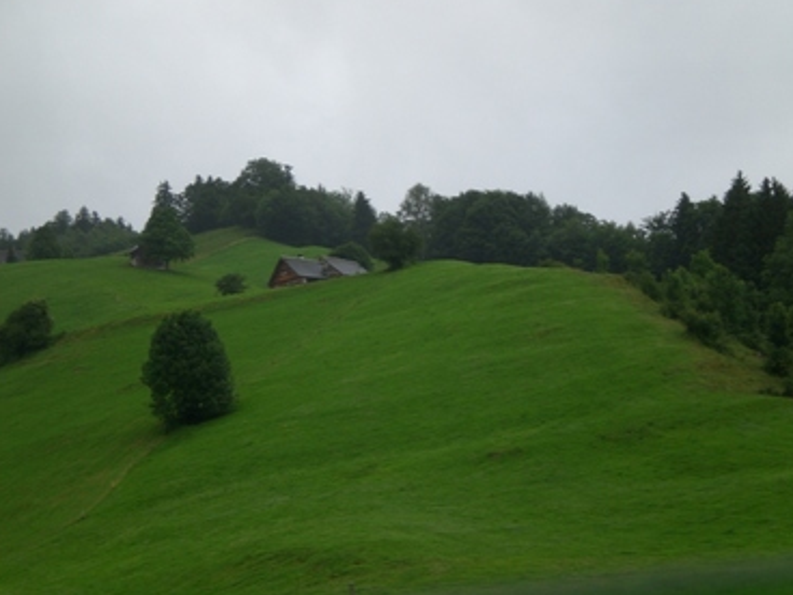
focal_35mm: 124
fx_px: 2841
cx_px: 407
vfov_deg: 12.0
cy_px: 293
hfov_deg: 15.9
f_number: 5.9
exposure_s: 1/125
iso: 50
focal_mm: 18.9
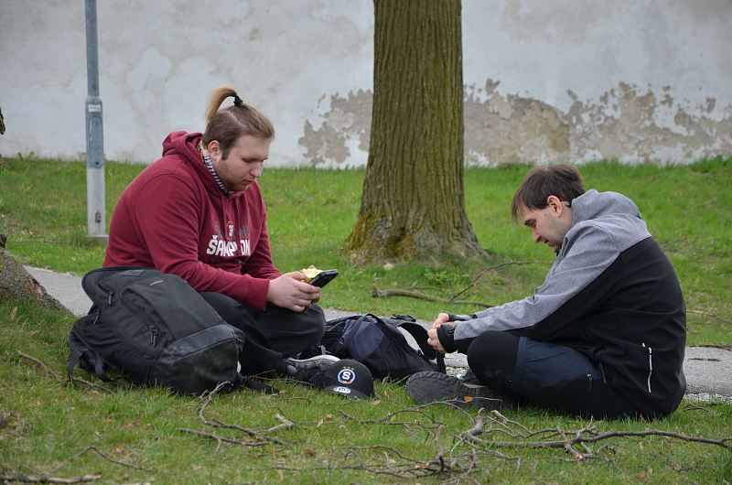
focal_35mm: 120
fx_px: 2435
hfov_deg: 17.1
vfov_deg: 11.4
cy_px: 242
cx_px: 366
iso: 100
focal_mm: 80
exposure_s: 1/160
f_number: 5.3
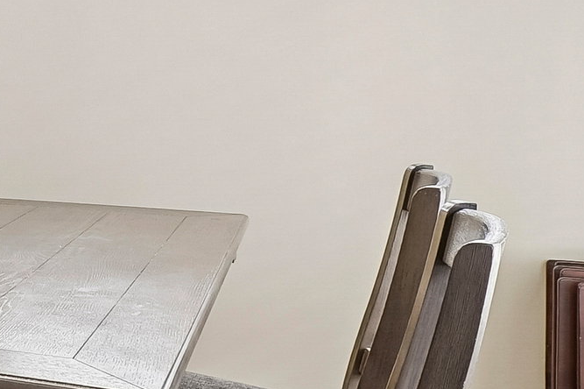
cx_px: -444
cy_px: 40
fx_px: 1167
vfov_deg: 18.6
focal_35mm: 72
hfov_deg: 20.5
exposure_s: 1/10
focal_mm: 16
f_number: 8
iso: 400
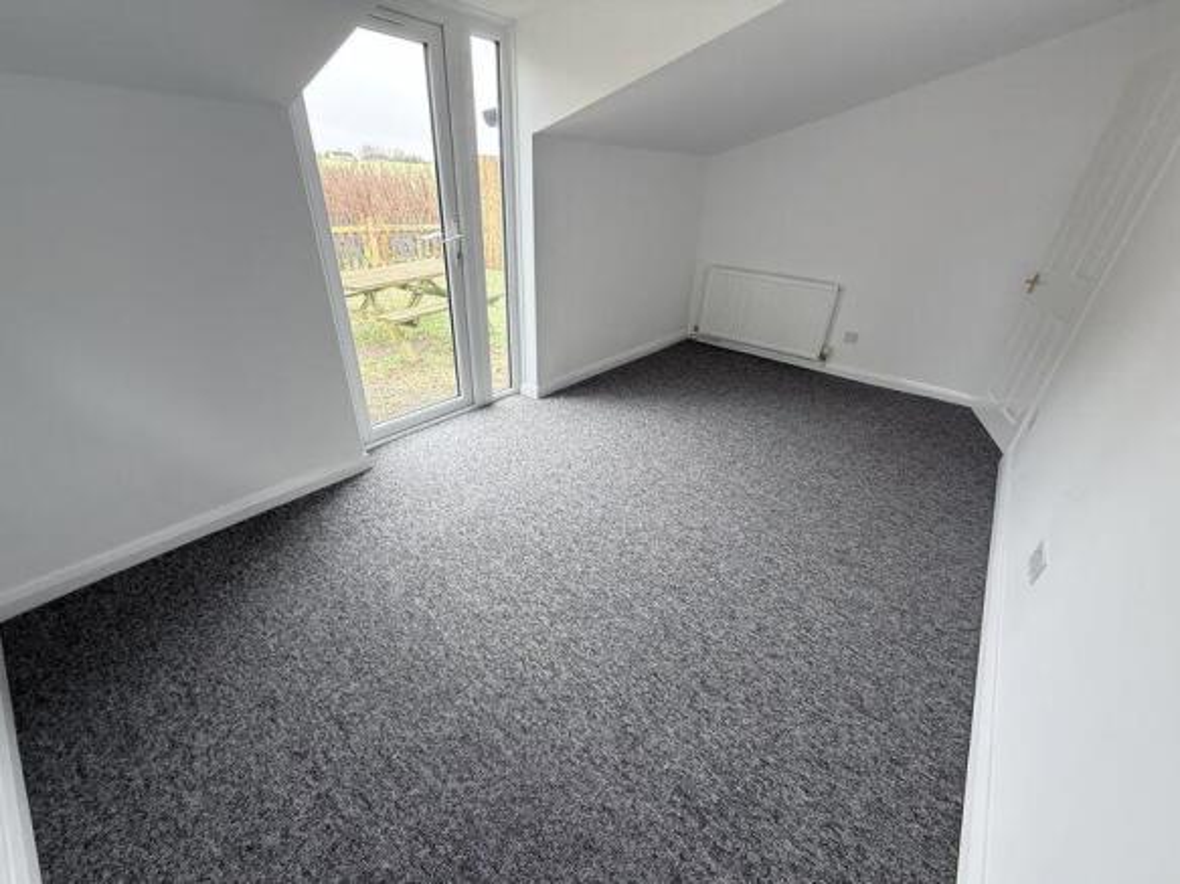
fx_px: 477
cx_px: 590
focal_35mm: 14
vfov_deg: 85.7
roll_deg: -3.0
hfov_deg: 102.1
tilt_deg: -28.9
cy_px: 442
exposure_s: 1/99
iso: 160
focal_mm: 2.22
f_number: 2.2
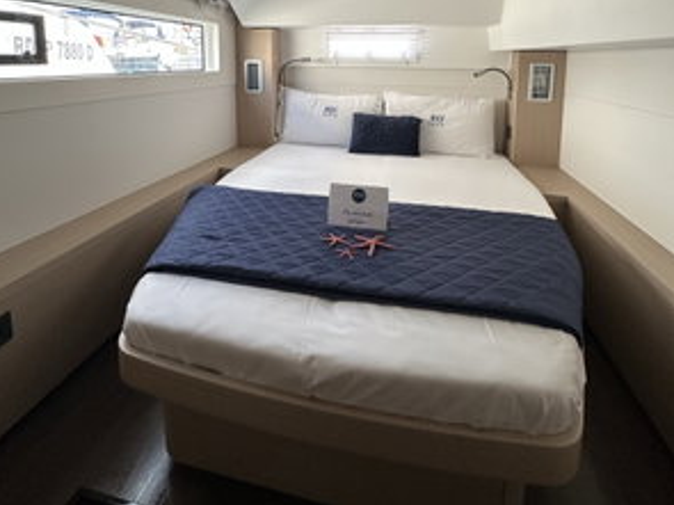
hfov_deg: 84.7
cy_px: 105
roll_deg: -0.5
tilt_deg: -7.8
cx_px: 334
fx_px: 370
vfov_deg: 63.1
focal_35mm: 19
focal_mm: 2.22
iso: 160
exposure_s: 1/99
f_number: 2.2
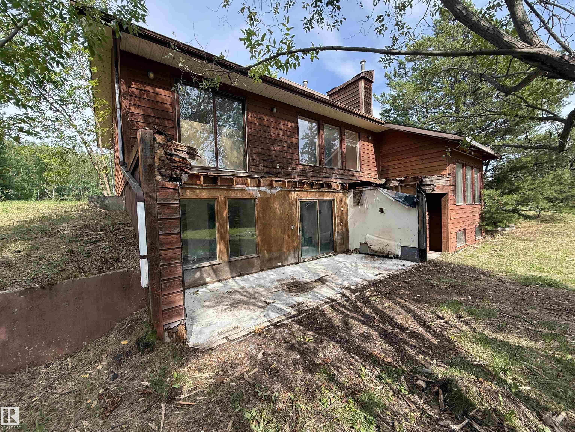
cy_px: 216
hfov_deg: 102.1
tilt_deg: -3.9
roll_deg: +4.2
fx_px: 233
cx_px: 288
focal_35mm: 14
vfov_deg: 85.7
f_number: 2.2
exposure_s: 1/506
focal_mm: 2.22
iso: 50
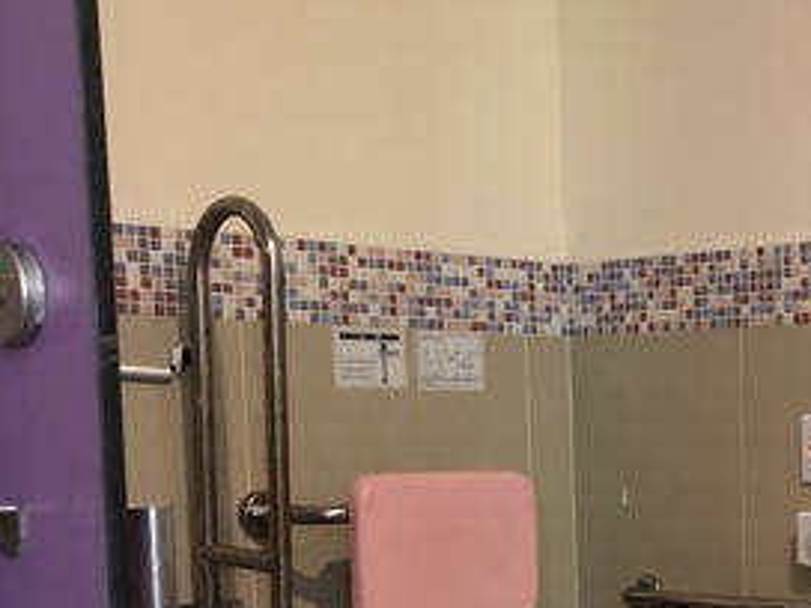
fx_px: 1687
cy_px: 633
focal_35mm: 72
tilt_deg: -6.9
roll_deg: +0.0
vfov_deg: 19.7
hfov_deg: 25.3
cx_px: 874
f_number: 1.8
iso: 80
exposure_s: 1/7
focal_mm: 3.99
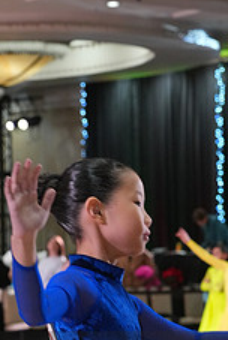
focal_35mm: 194
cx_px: 170
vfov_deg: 10.5
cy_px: 382
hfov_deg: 7.1
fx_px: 1837
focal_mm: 76
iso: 4000
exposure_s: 1/200
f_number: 6.3
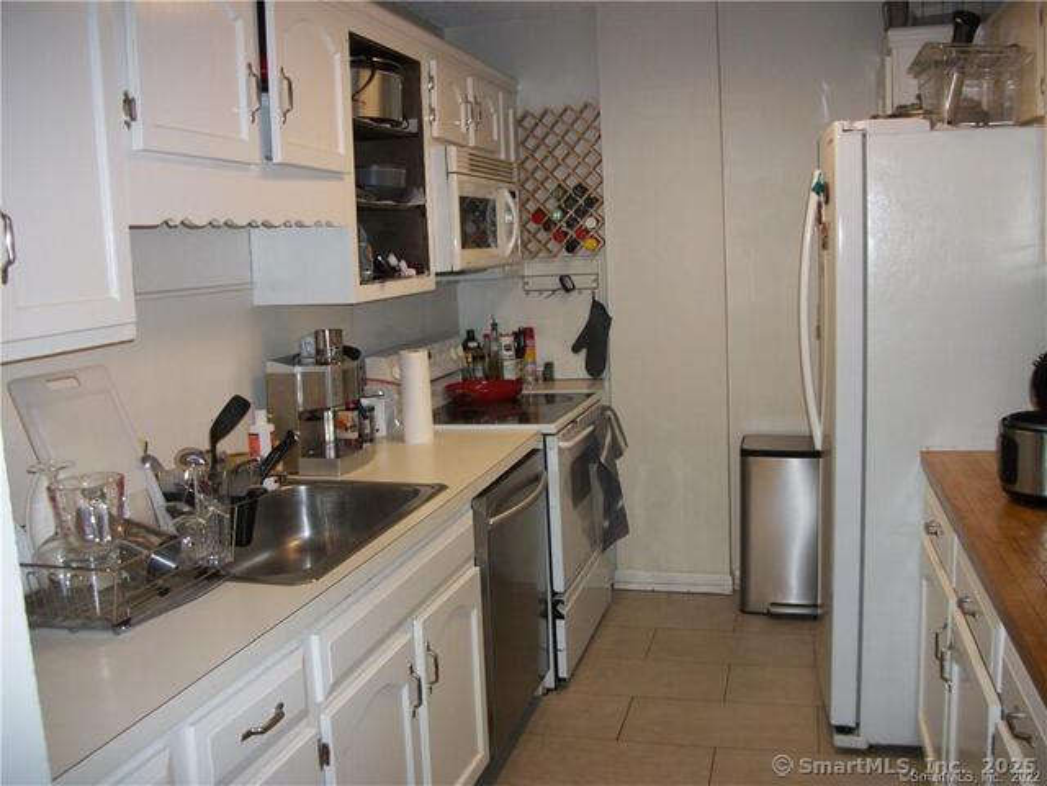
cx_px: 524
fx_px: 968
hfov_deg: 56.8
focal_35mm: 32
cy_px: 393
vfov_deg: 44.2
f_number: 2.9
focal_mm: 5.7
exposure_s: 1/60
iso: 160
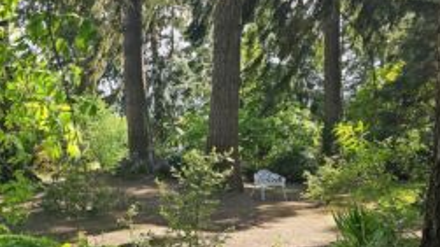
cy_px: 212
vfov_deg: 28.7
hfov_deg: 49.5
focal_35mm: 40
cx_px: 140
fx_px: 467
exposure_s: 1/180
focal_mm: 6.3
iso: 25
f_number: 1.7
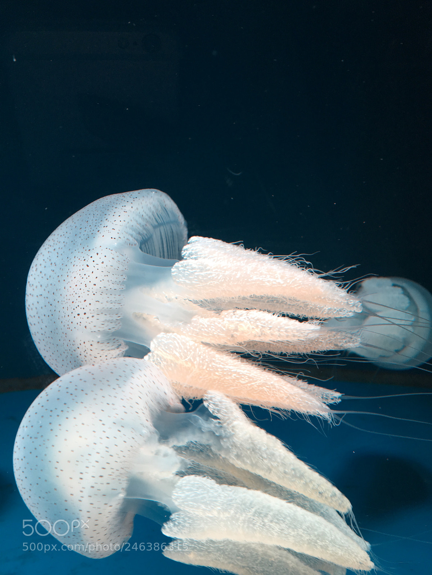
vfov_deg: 61.7
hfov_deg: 48.2
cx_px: 216
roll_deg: +1.3
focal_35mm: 29
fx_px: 483
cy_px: 288
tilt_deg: -24.9
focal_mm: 4.15
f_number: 2.2
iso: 25
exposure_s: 1/100
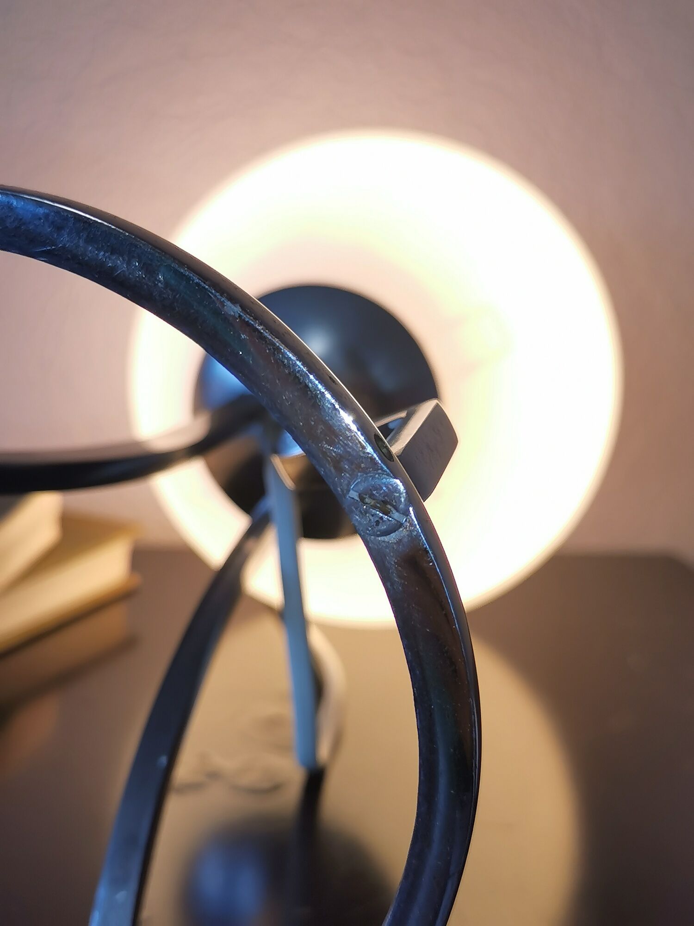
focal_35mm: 46
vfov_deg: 41.2
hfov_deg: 31.5
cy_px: 463
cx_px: 347
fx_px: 1230
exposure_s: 1/124
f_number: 1.8
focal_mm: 5.58
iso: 50
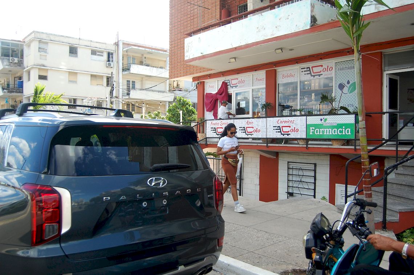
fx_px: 345
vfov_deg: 43.5
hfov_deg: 62.0
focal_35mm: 30
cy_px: 138
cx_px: 207
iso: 400
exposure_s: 1/800
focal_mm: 20
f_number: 3.8
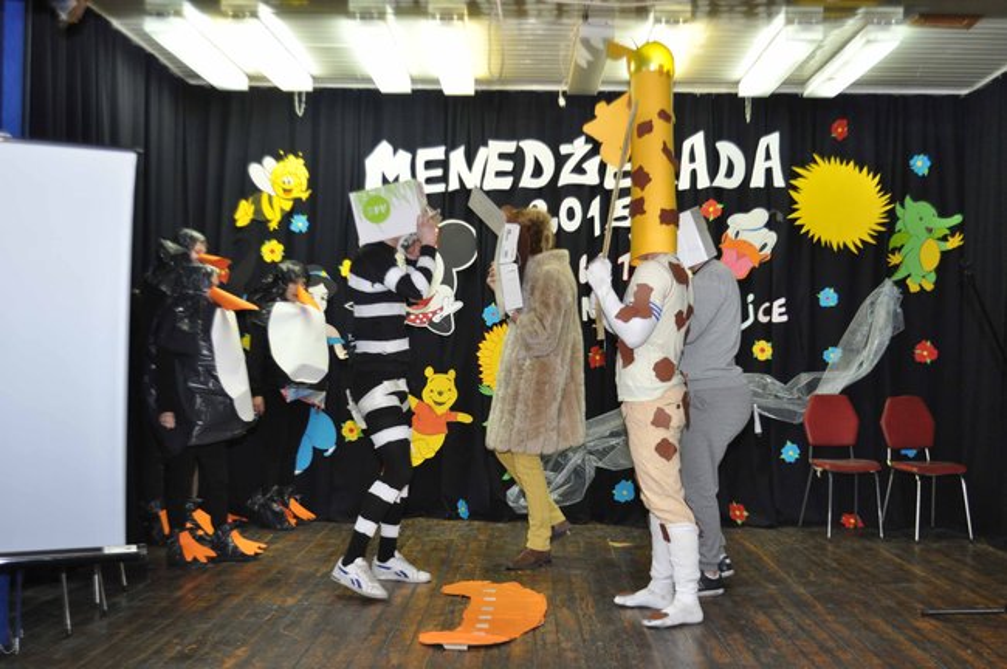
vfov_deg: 34.1
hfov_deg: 49.6
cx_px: 504
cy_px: 334
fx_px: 1090
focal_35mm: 39
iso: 800
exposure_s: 1/60
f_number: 4.2
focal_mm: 26
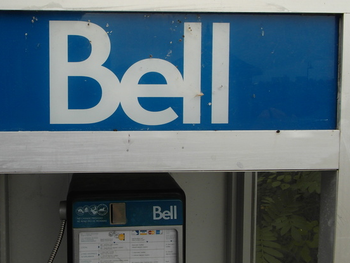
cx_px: 111
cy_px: 107
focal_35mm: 33
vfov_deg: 42.8
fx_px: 334
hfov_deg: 54.0
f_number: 4
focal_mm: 4.1
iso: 100
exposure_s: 1/250
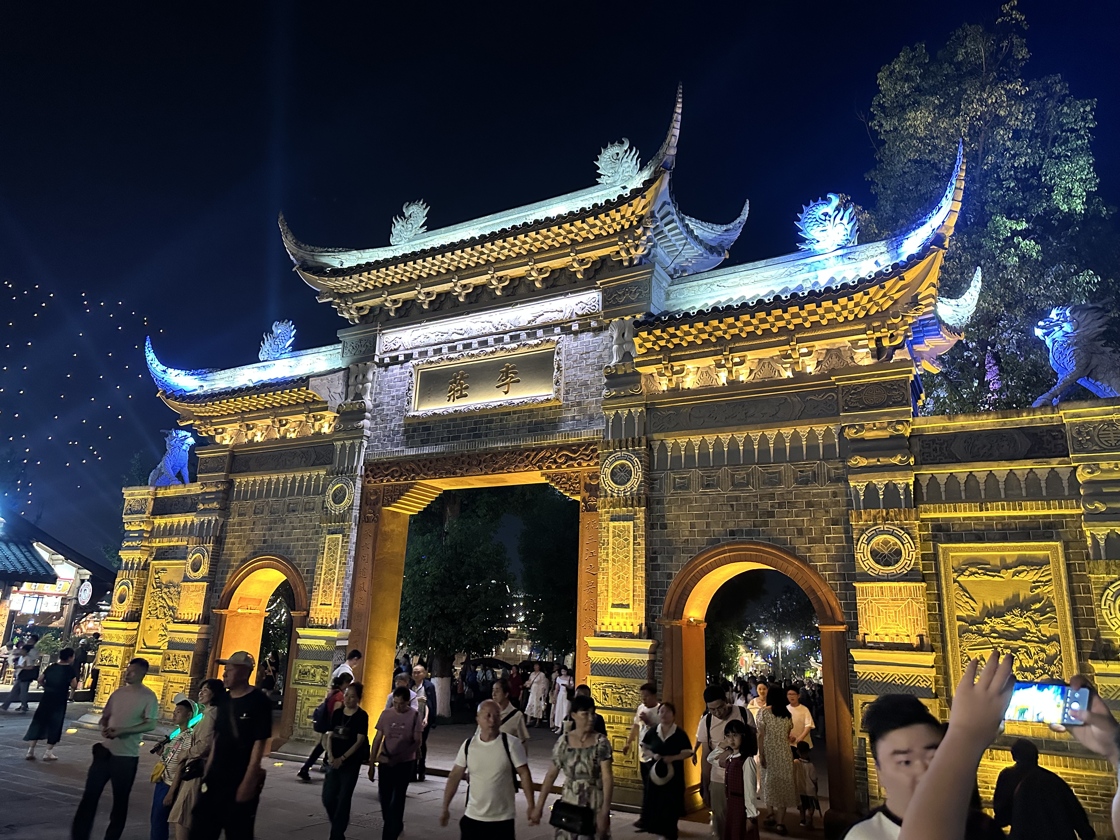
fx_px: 777
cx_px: 560
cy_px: 420
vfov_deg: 56.8
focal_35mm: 24
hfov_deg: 71.6
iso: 640
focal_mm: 6.86
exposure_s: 1/33
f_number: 1.78
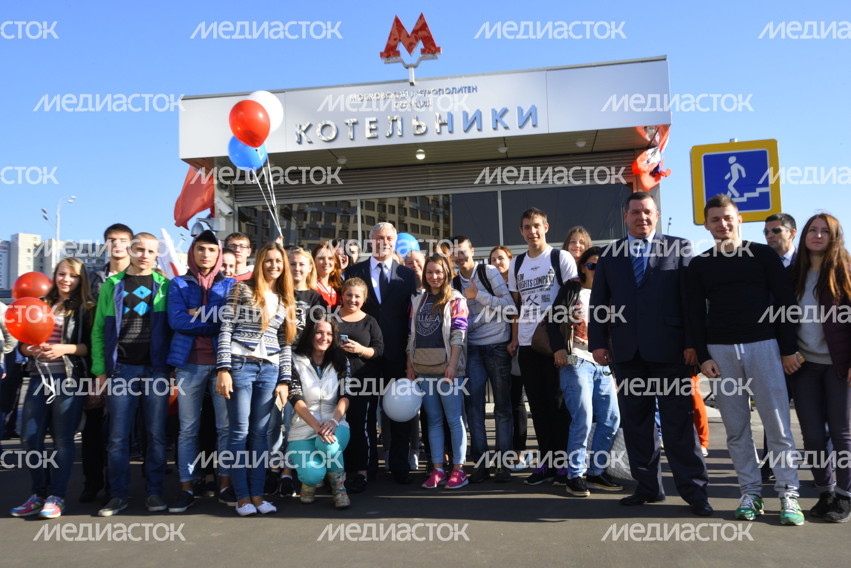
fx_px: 828
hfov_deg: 54.4
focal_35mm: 35
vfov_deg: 37.9
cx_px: 426
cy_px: 284
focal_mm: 35
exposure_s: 1/100
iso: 500
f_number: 20
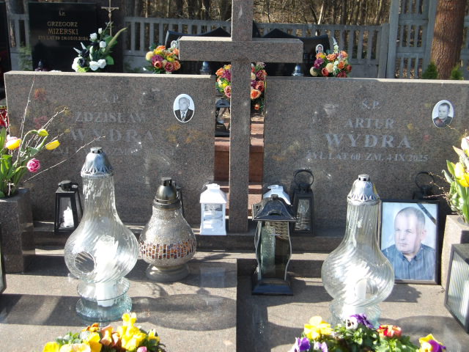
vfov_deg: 34.3
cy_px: 176
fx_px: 569
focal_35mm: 42
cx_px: 234
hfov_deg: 44.8
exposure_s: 1/210
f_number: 3.7
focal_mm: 7.6
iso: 100
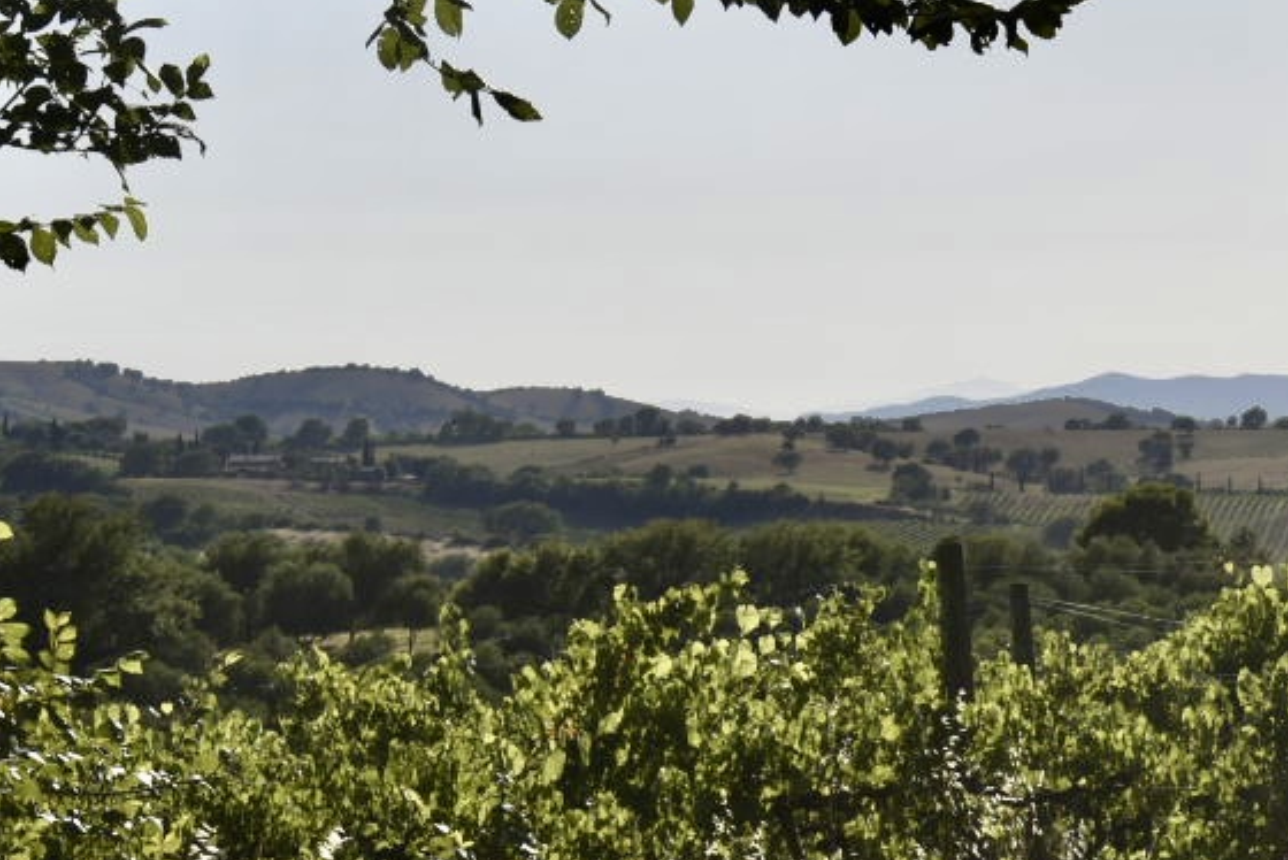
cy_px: 333
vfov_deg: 10.3
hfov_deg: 15.3
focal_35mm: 133
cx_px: 978
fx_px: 4761
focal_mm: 46
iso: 100
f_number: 9
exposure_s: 1/400
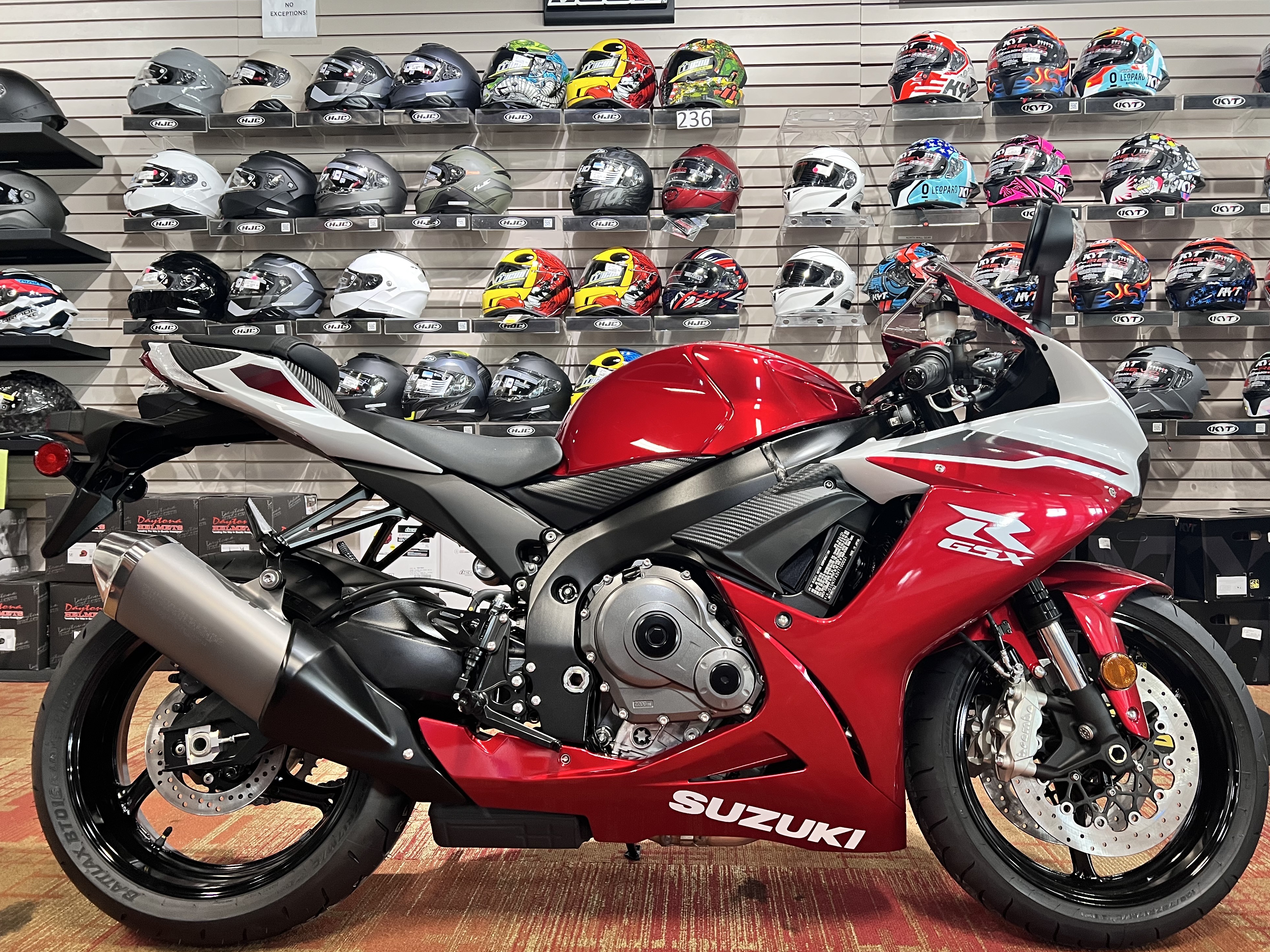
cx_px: 651
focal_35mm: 27
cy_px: 488
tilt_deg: -2.0
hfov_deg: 65.3
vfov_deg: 51.3
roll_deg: -0.5
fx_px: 991
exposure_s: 1/60
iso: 250
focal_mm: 5.7
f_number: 1.5
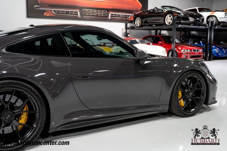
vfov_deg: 31.9
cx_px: 114
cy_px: 76
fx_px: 265
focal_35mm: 42
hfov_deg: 46.4
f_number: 4
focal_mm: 42
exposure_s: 1/60
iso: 800
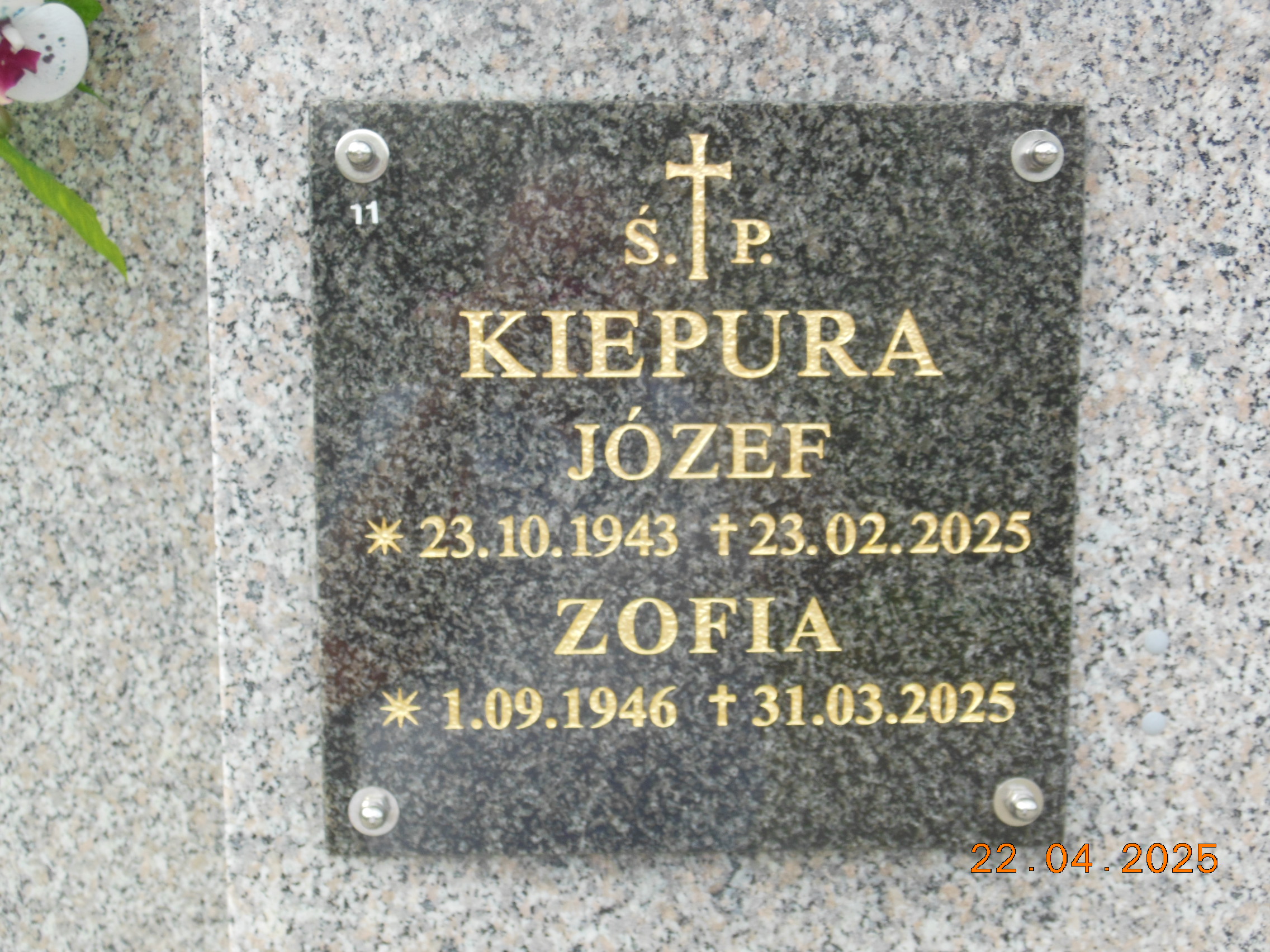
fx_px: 1578
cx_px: 635
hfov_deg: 43.9
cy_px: 476
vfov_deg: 33.6
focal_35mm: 43
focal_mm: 7.7
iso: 125
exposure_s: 1/250
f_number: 3.8
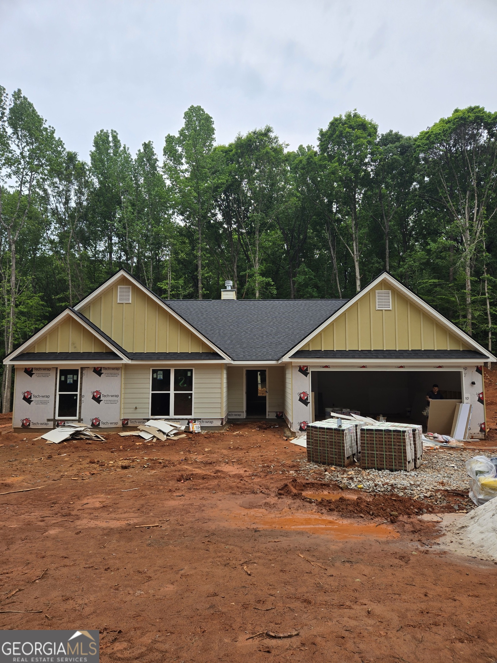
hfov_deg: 58.9
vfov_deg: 73.9
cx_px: 248
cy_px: 332
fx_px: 440
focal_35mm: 23
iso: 25
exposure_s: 1/709
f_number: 1.8
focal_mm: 5.4
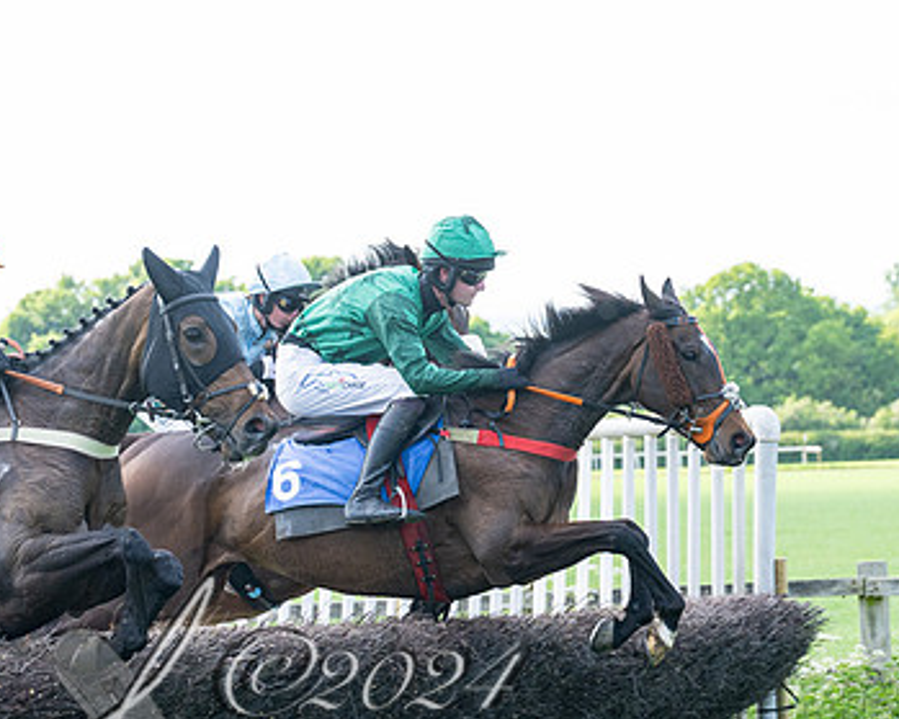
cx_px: 290
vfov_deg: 9.5
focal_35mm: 162
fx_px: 4309
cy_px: 513
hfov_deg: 11.9
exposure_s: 1/1000
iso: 400
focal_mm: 70
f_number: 4
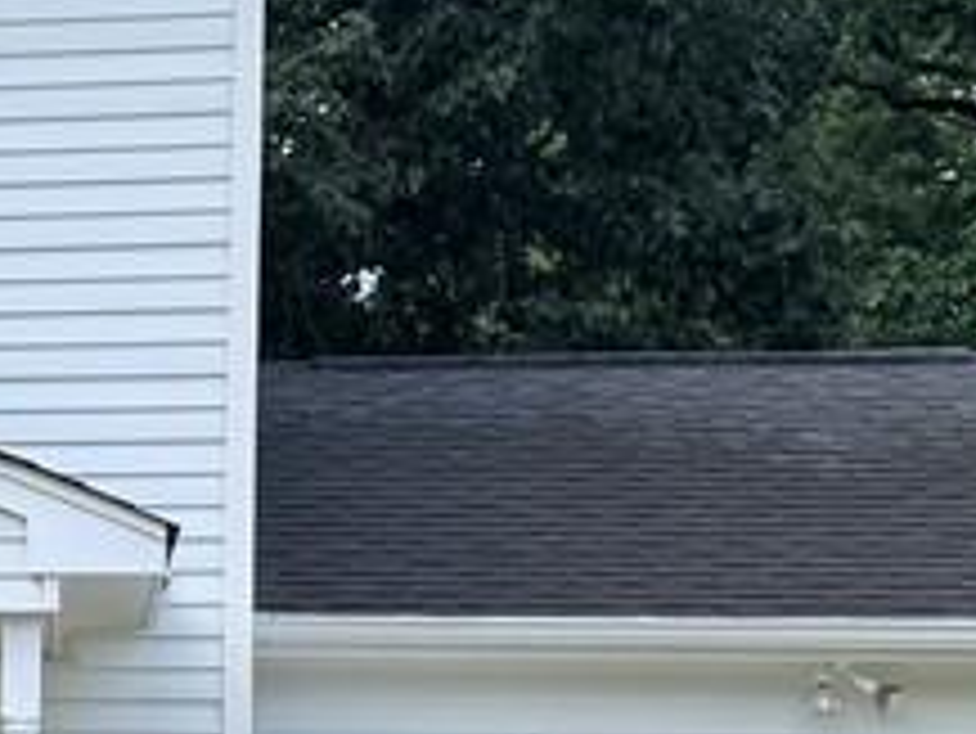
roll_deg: -2.2
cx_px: -477
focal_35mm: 113
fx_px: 3188
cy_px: 806
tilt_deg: +1.6
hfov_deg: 16.0
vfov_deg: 12.9
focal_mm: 6.76
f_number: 1.78
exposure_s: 1/2299
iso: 100
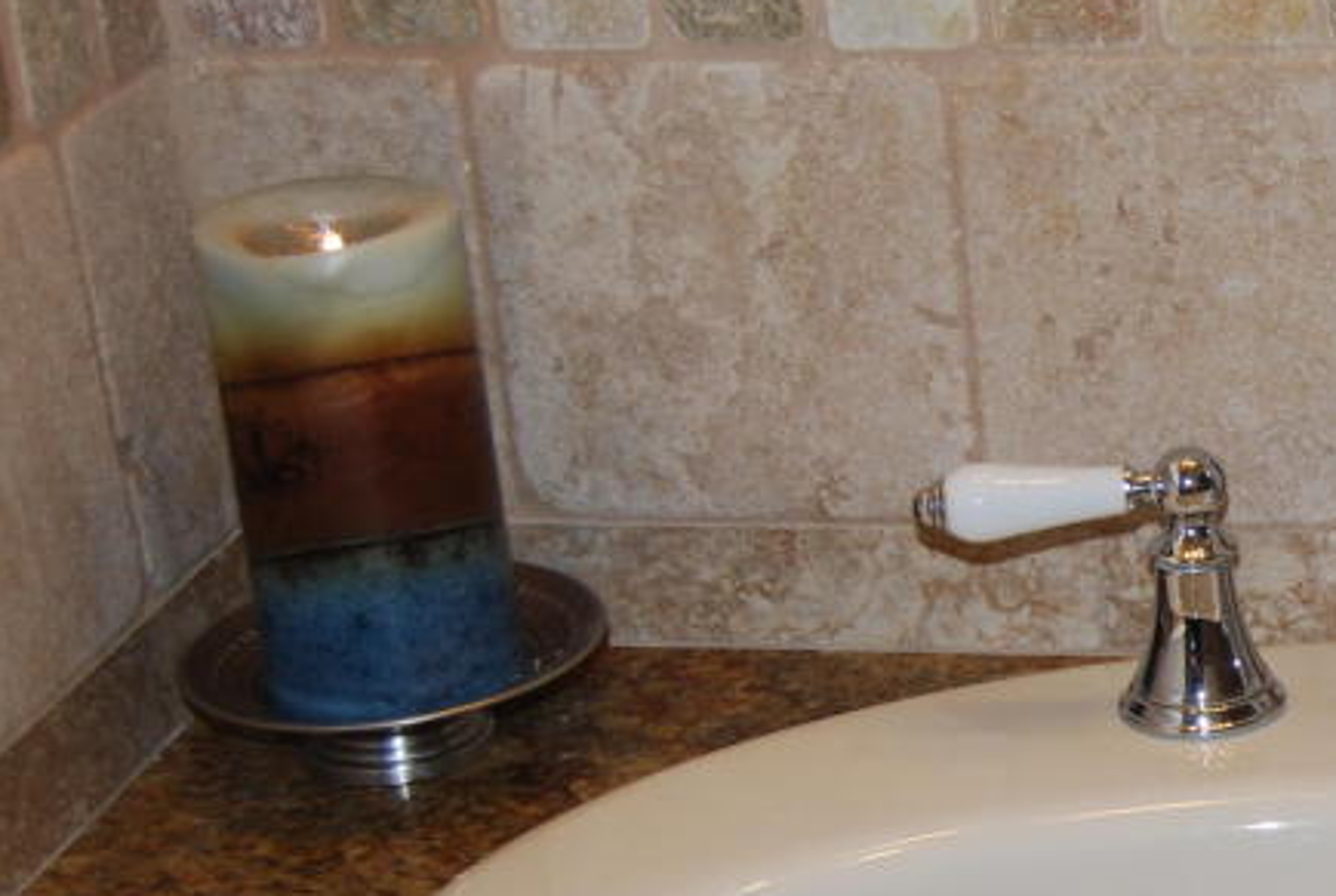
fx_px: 3829
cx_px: 1615
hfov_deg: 18.7
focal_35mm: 103
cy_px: 554
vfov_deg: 13.3
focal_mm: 26
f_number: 4.2
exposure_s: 1/60
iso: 200
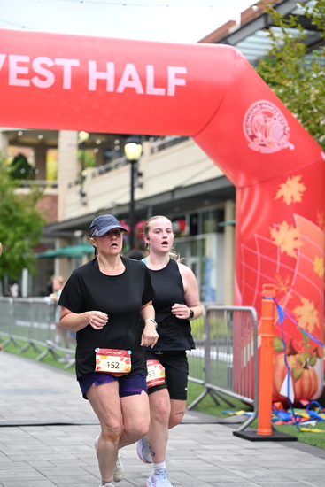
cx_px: 162
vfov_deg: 24.5
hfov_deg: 16.5
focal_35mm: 83
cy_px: 244
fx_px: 1123
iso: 640
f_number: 2.8
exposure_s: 1/2000
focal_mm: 83
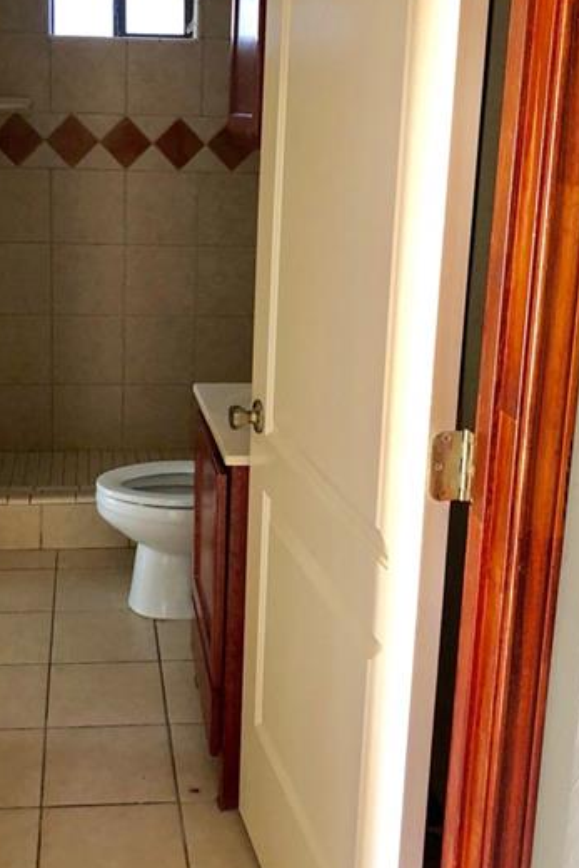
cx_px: 172
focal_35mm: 43
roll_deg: +1.5
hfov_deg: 30.9
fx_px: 1037
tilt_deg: -10.4
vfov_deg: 45.2
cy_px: 352
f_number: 1.8
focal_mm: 4
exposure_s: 1/15
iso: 100
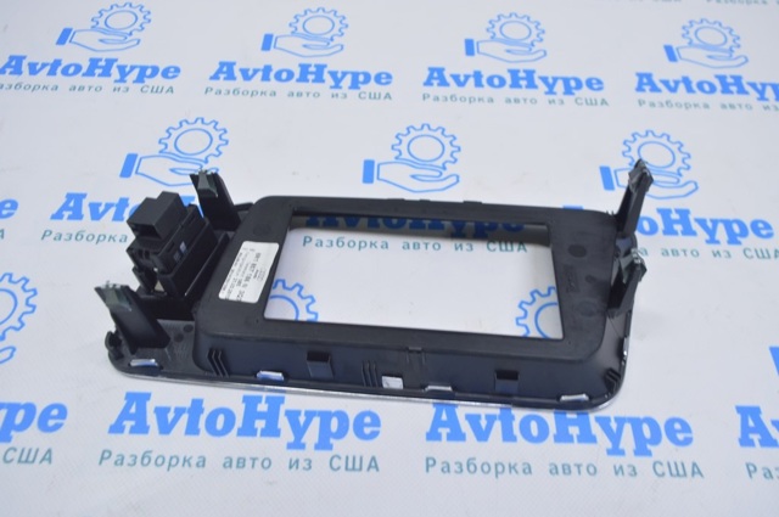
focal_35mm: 27
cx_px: 390
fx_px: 584
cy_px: 258
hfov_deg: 67.4
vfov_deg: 47.8
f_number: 5.6
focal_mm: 18
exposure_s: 1/20
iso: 400
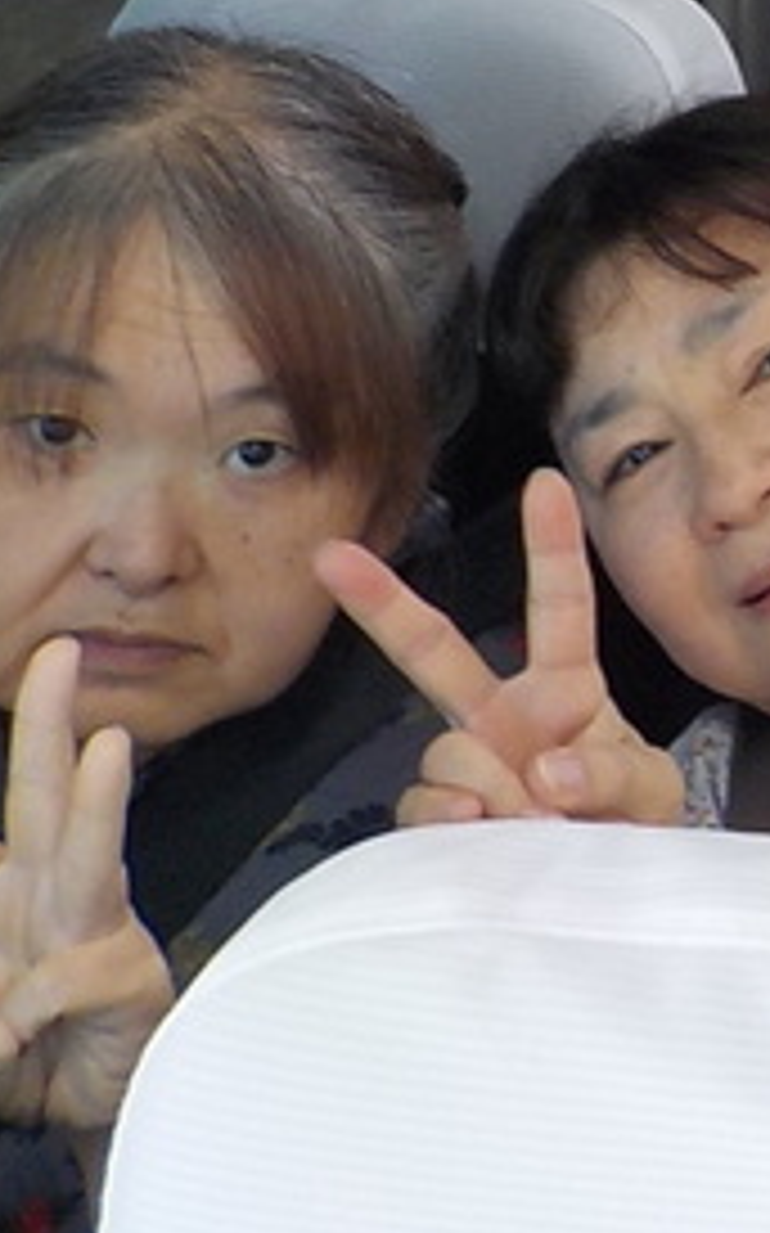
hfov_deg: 11.0
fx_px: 3328
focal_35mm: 99
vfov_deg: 20.3
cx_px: 1889
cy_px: -18
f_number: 3.3
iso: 125
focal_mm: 4.1
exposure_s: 1/30
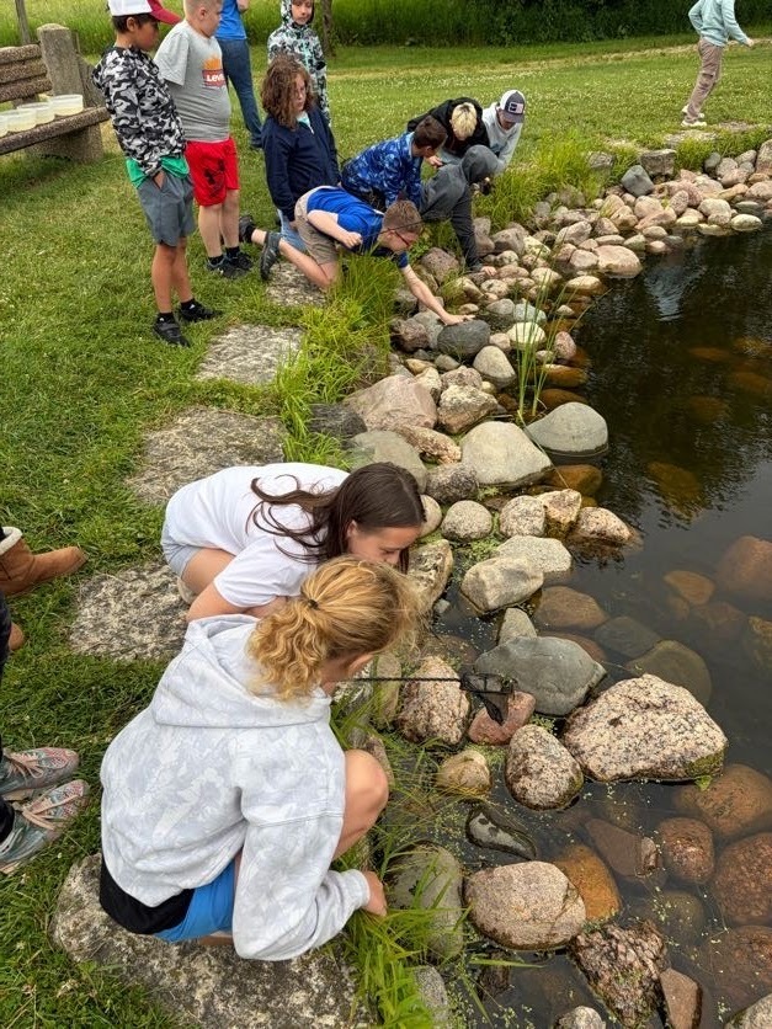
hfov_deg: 53.1
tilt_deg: -33.7
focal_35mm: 26
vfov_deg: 67.3
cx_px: 386
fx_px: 773
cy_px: 514
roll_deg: +2.4
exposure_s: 1/635
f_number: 1.6
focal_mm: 5.96
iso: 50
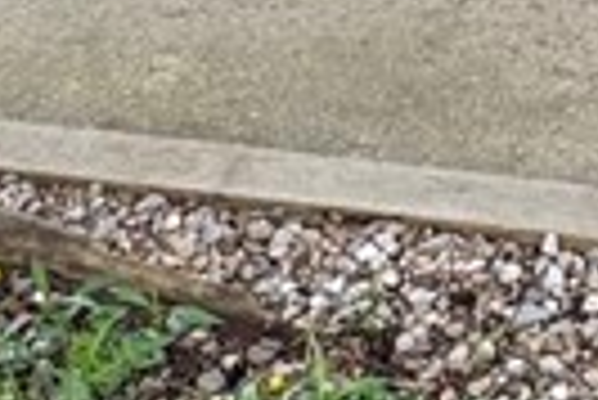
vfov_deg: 10.7
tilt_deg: -15.6
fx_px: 1862
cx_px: 850
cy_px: -521
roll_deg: +2.7
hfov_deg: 16.8
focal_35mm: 112
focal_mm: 2.22
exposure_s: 1/99
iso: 50
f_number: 2.2
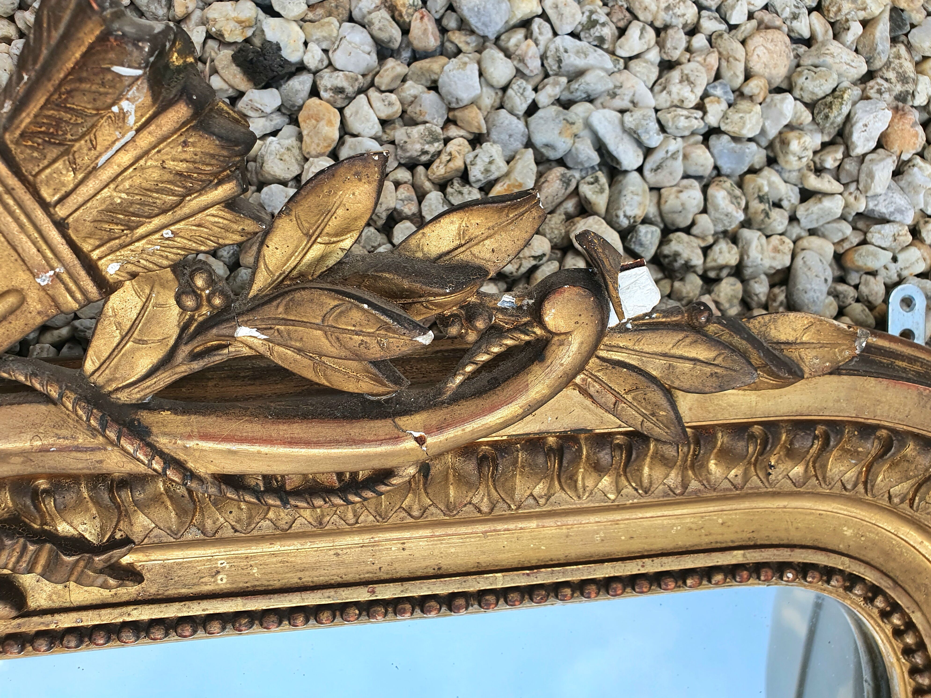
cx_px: 466
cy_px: 349
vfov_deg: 53.1
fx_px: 699
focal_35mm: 26
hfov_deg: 67.3
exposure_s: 1/1111
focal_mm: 4.32
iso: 50
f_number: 2.4
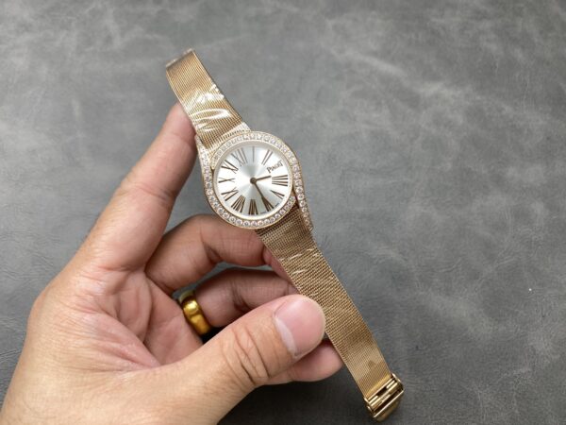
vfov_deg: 53.1
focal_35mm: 26
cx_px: 283
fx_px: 425
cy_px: 212
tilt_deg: -68.4
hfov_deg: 67.3
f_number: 1.8
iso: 32
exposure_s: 1/122
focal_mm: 4.25
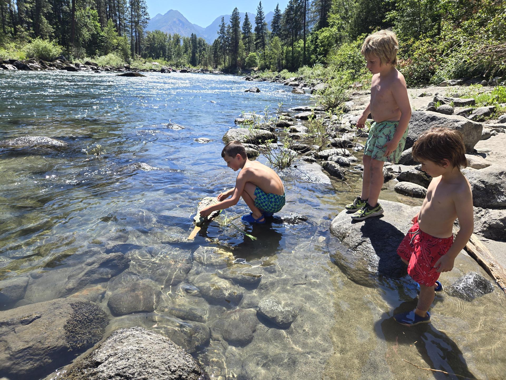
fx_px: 336
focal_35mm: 23
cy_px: 190
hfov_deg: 73.9
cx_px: 253
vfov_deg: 58.9
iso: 25
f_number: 1.8
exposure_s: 1/784
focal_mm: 5.4
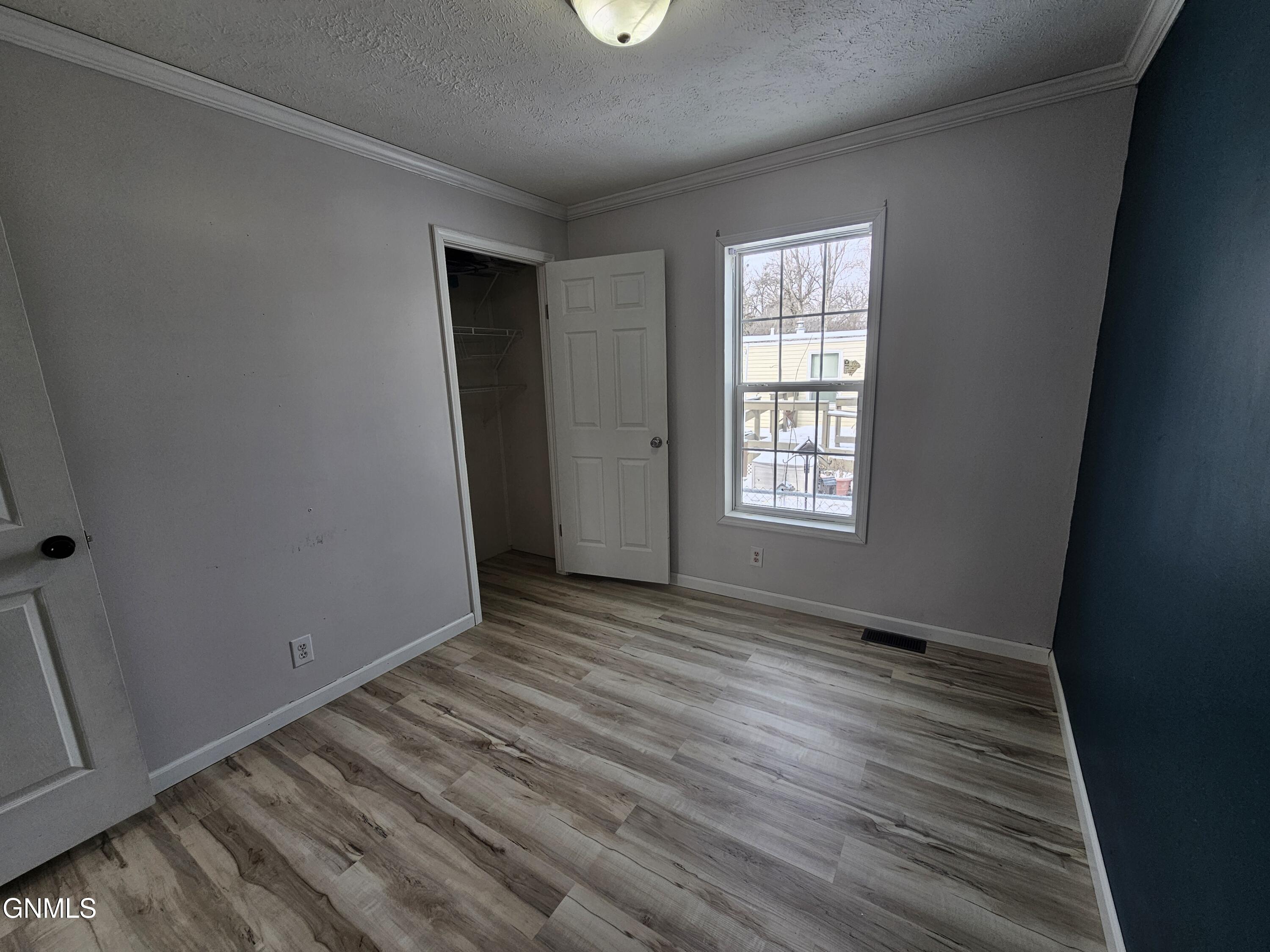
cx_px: 635
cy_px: 476
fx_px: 477
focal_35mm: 13
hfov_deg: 106.2
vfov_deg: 89.9
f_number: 2.2
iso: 50
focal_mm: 2.2
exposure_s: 1/120
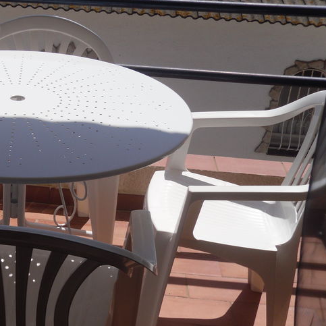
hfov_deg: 25.8
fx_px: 682
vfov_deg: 26.9
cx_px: 13
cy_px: 180
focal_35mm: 64
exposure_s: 1/317
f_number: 8.2
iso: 80
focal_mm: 6.3
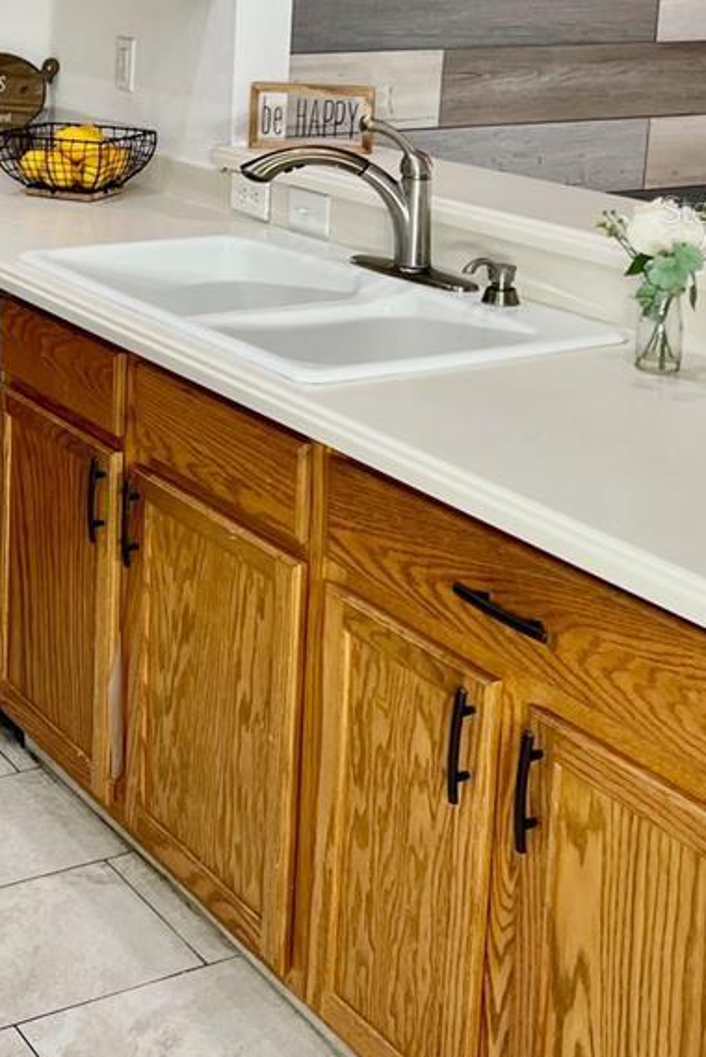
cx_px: 0
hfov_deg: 22.9
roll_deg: -0.1
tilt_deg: -8.2
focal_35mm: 57
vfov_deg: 34.0
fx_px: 1675
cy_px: 208
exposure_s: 1/120
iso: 100
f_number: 1.5
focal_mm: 5.7
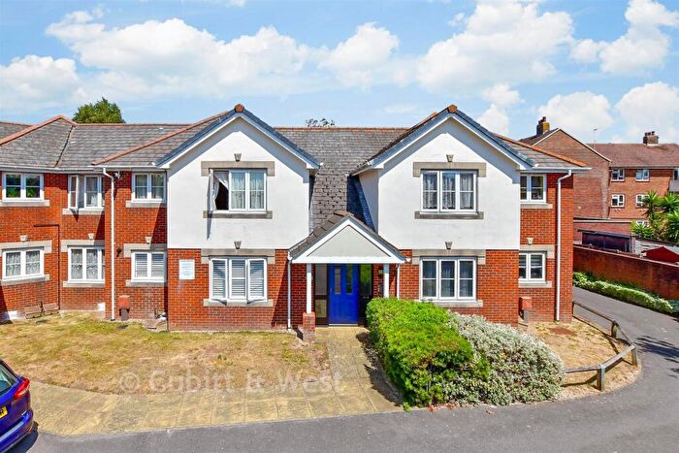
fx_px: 283
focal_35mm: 15
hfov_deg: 100.4
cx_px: 340
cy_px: 226
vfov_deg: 77.4
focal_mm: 10
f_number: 8
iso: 320
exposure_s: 1/1000
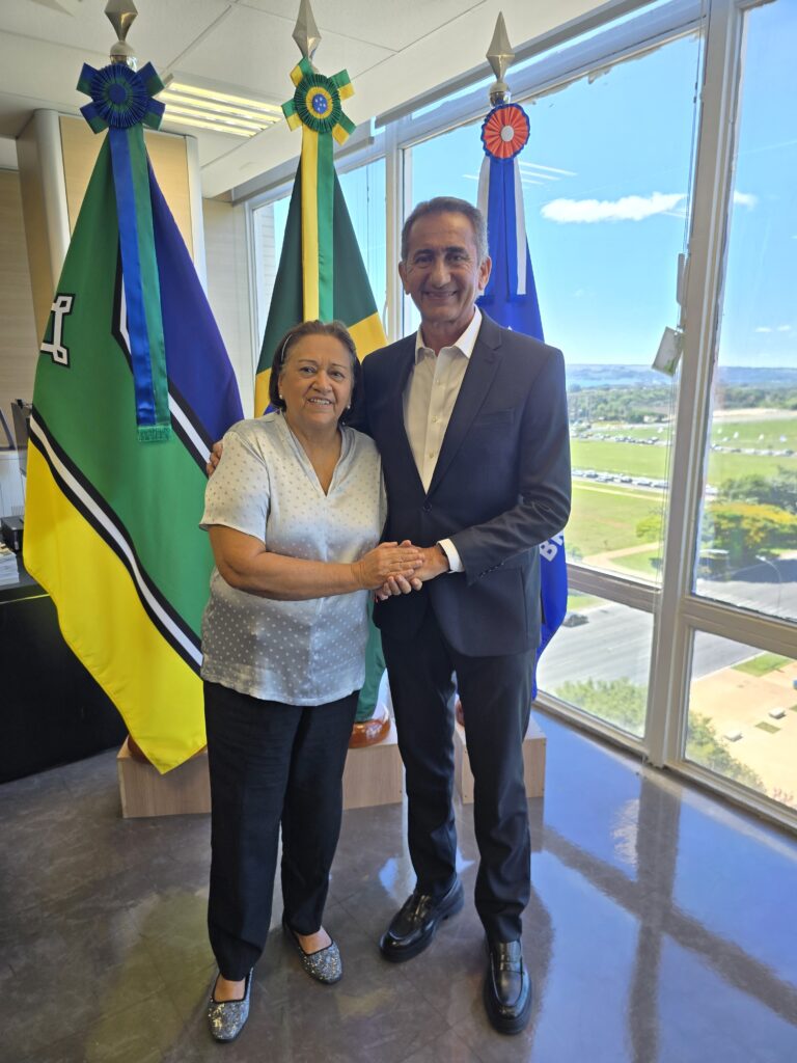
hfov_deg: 58.9
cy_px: 532
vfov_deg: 73.9
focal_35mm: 23
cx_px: 398
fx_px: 706
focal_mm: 6.3
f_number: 1.7
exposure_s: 1/120
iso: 32
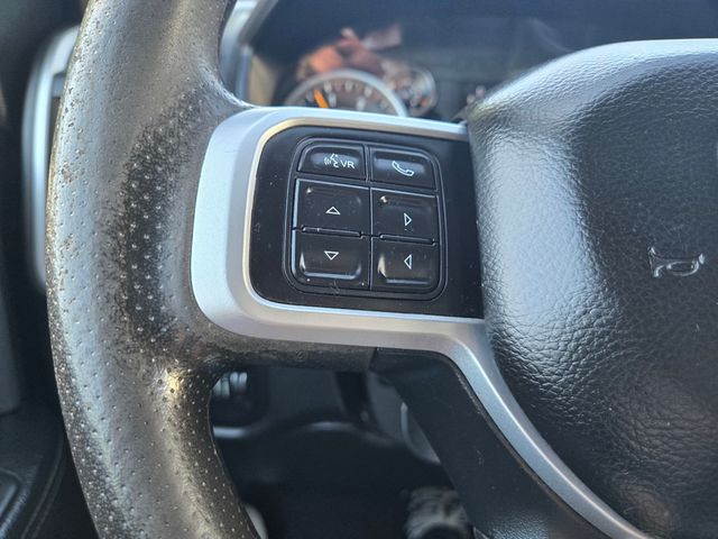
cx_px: 359
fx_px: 477
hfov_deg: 73.9
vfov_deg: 58.9
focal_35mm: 23
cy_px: 270
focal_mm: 5.4
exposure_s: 1/120
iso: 160
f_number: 1.8
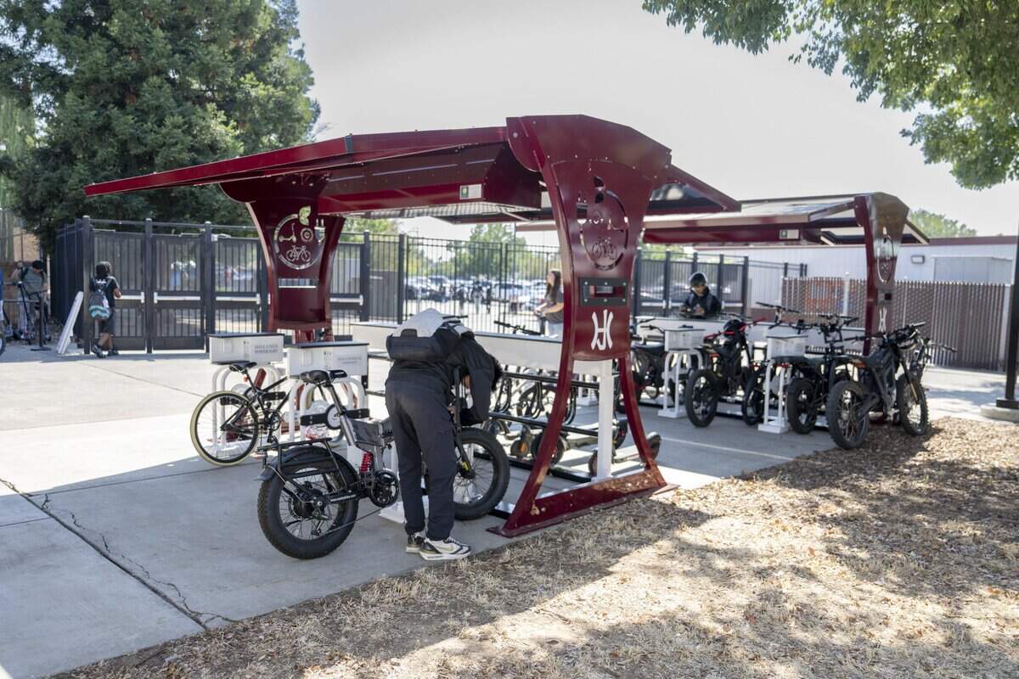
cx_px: 510
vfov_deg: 45.0
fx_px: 821
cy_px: 340
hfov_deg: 63.7
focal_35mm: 29
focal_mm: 29
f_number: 2.8
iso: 200
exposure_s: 1/800
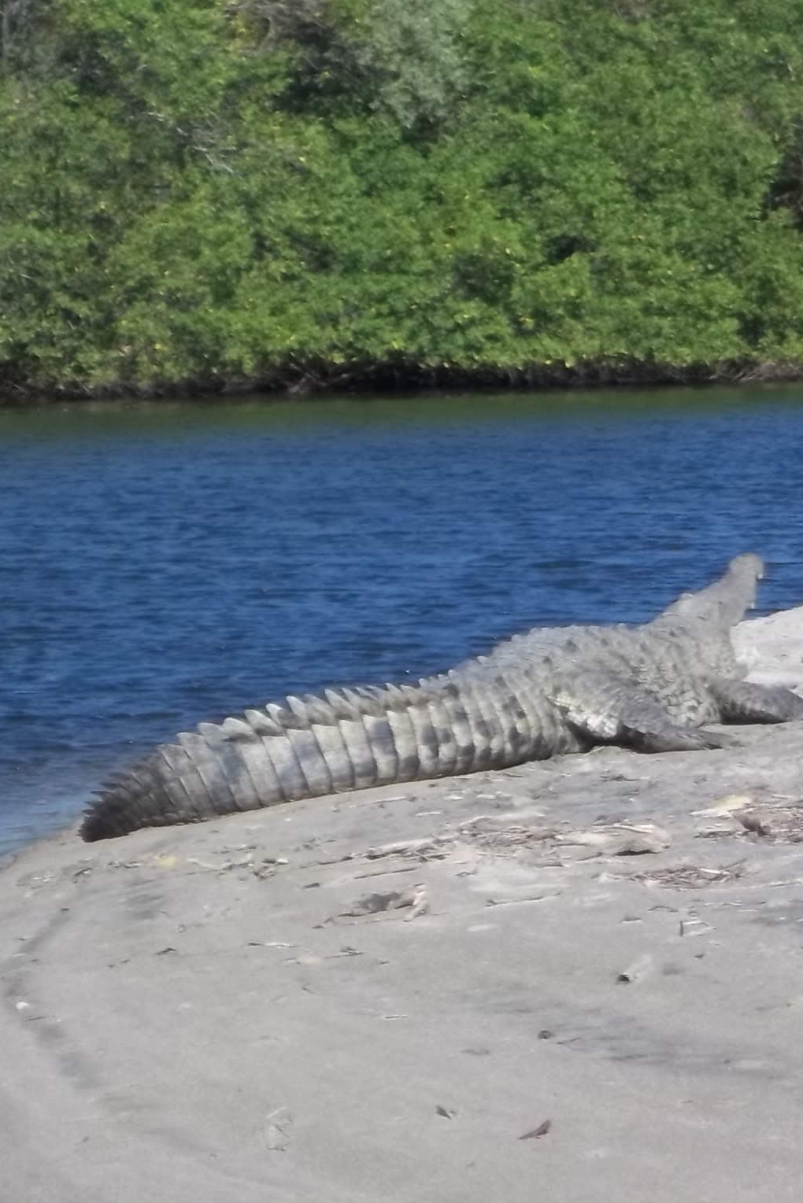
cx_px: 509
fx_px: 6521
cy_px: 600
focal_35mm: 195
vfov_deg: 10.5
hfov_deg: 7.0
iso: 64
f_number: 5.9
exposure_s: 1/250
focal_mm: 25.25
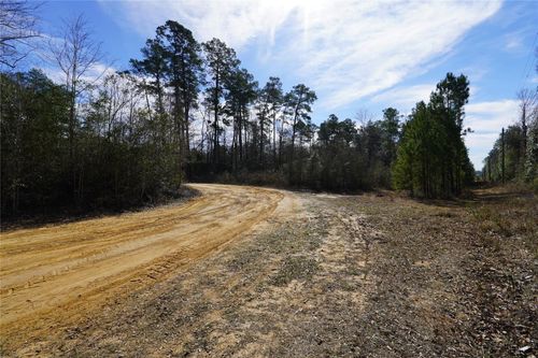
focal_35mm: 16
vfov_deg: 72.0
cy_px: 179
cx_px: 269
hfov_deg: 95.0
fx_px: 246
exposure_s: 1/800
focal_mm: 11
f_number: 5
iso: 100
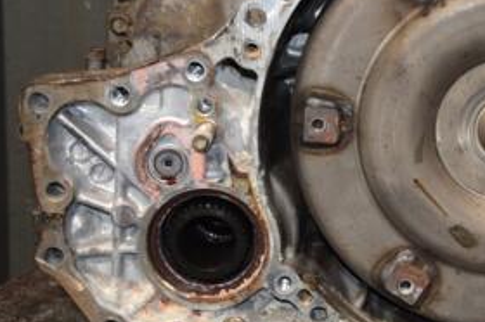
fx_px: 1386
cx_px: 430
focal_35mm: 103
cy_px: 81
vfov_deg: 13.2
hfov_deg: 19.5
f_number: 5
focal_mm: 32
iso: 800
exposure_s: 1/60
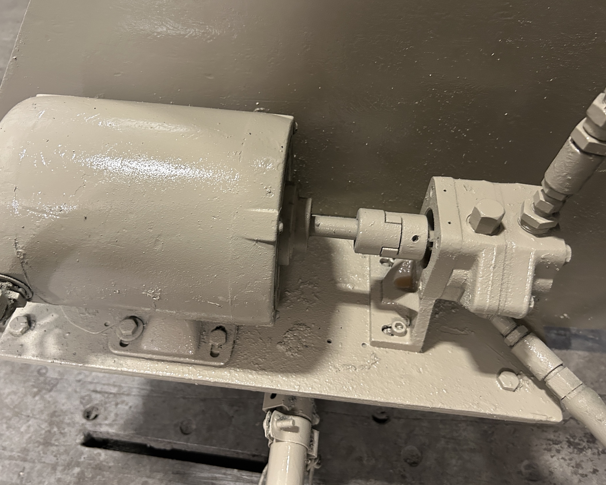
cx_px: 277
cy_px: 243
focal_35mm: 28
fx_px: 502
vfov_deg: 51.5
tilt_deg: -49.3
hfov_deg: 62.1
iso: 400
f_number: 1.5
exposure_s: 1/60
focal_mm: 5.7
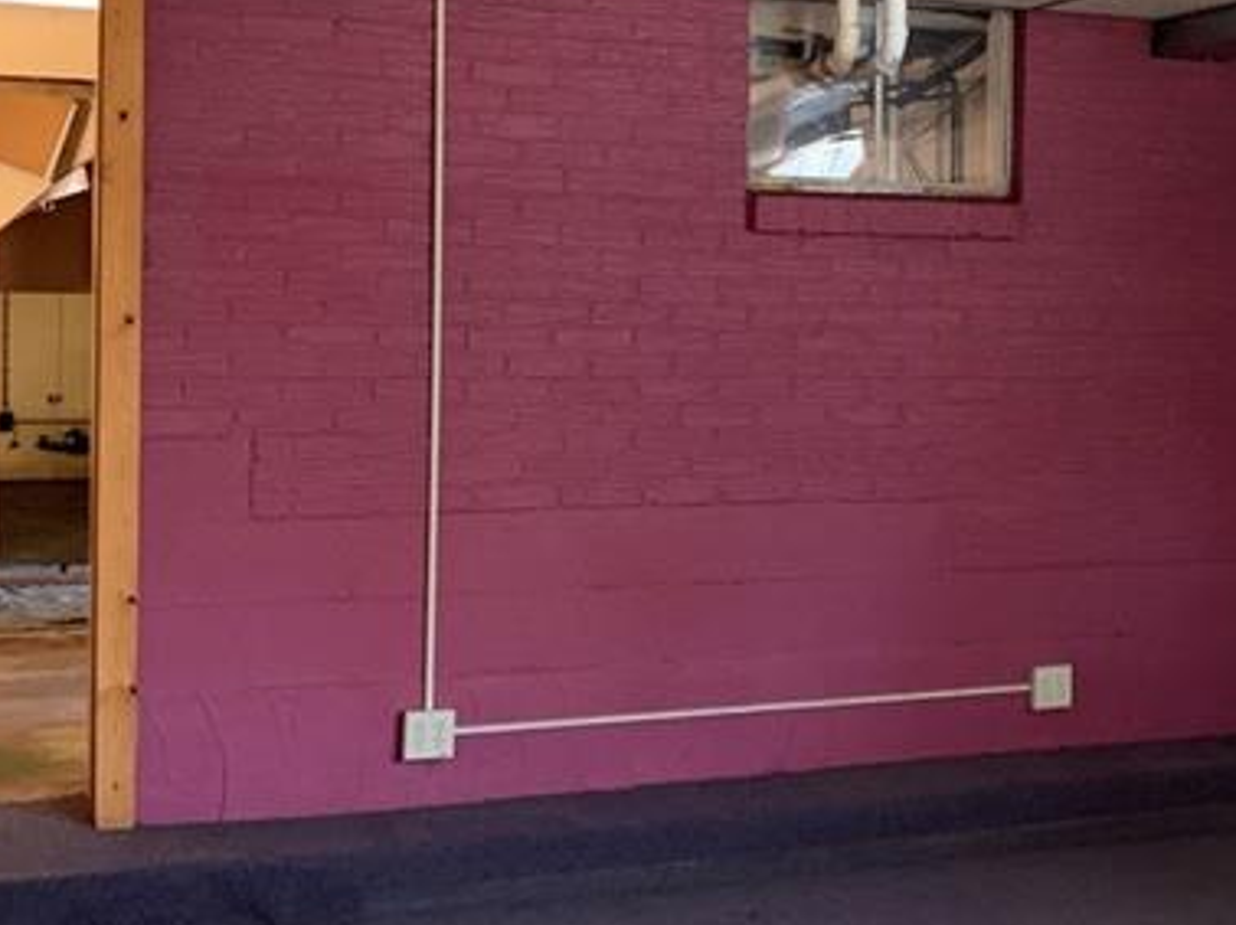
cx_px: 955
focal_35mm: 55
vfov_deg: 26.5
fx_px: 1963
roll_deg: +0.2
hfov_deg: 34.1
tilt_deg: -1.0
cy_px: 361
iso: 640
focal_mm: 4.25
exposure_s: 1/30
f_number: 1.8
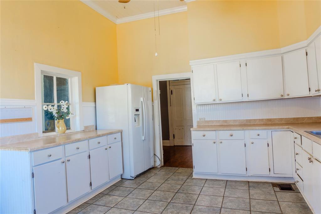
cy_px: 107
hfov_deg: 73.8
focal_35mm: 24
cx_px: 160
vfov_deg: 53.1
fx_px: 214
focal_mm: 16
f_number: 8
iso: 100
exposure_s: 1/6
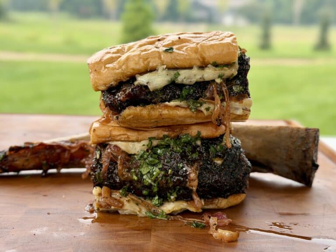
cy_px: 126
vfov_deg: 30.3
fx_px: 466
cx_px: 168
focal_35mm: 48
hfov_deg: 39.7
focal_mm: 6.76
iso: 64
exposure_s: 1/1055
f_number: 1.78
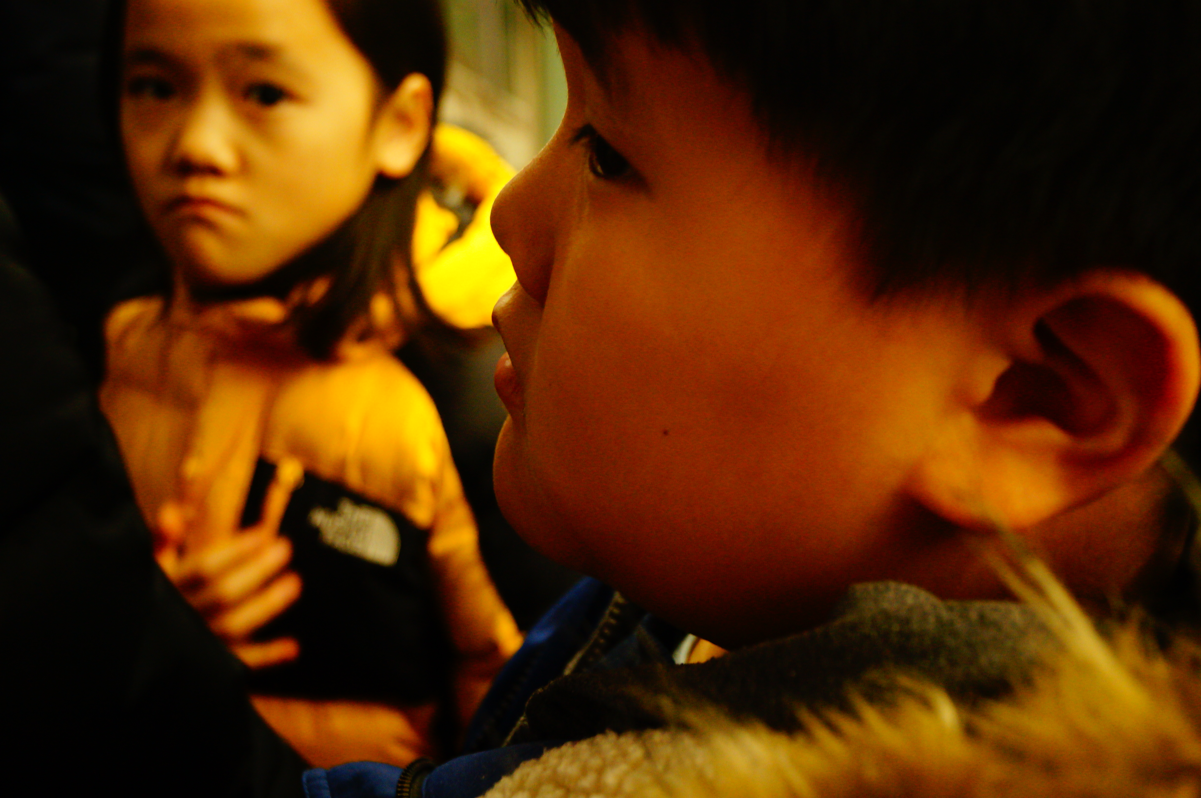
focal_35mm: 42
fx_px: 1400
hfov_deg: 46.4
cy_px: 399
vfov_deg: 31.8
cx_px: 600
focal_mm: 28
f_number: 4.5
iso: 1250
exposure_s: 1/60
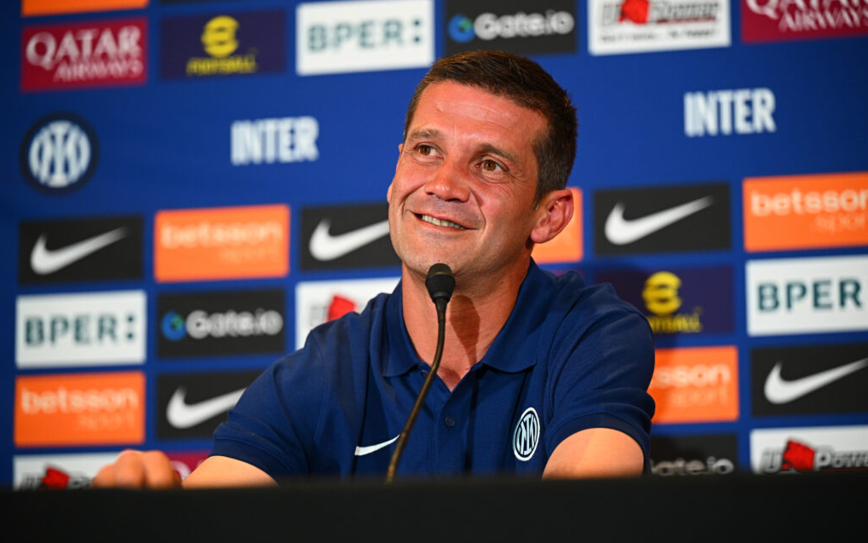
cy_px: 266
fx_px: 3028
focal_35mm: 128
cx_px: 434
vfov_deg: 10.2
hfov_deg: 16.3
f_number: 2.8
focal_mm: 125
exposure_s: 1/250
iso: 1600
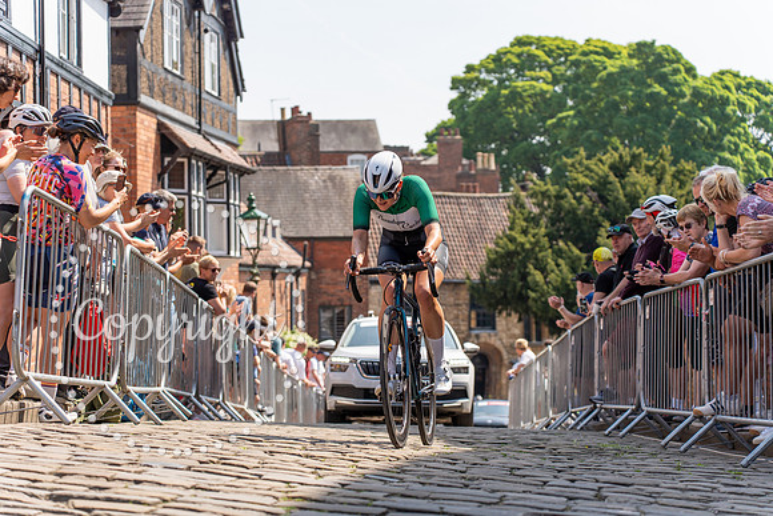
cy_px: 258
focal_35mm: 73
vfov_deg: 18.7
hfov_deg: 27.7
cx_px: 386
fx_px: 1568
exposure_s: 1/2500
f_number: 3.5
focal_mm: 73
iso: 160
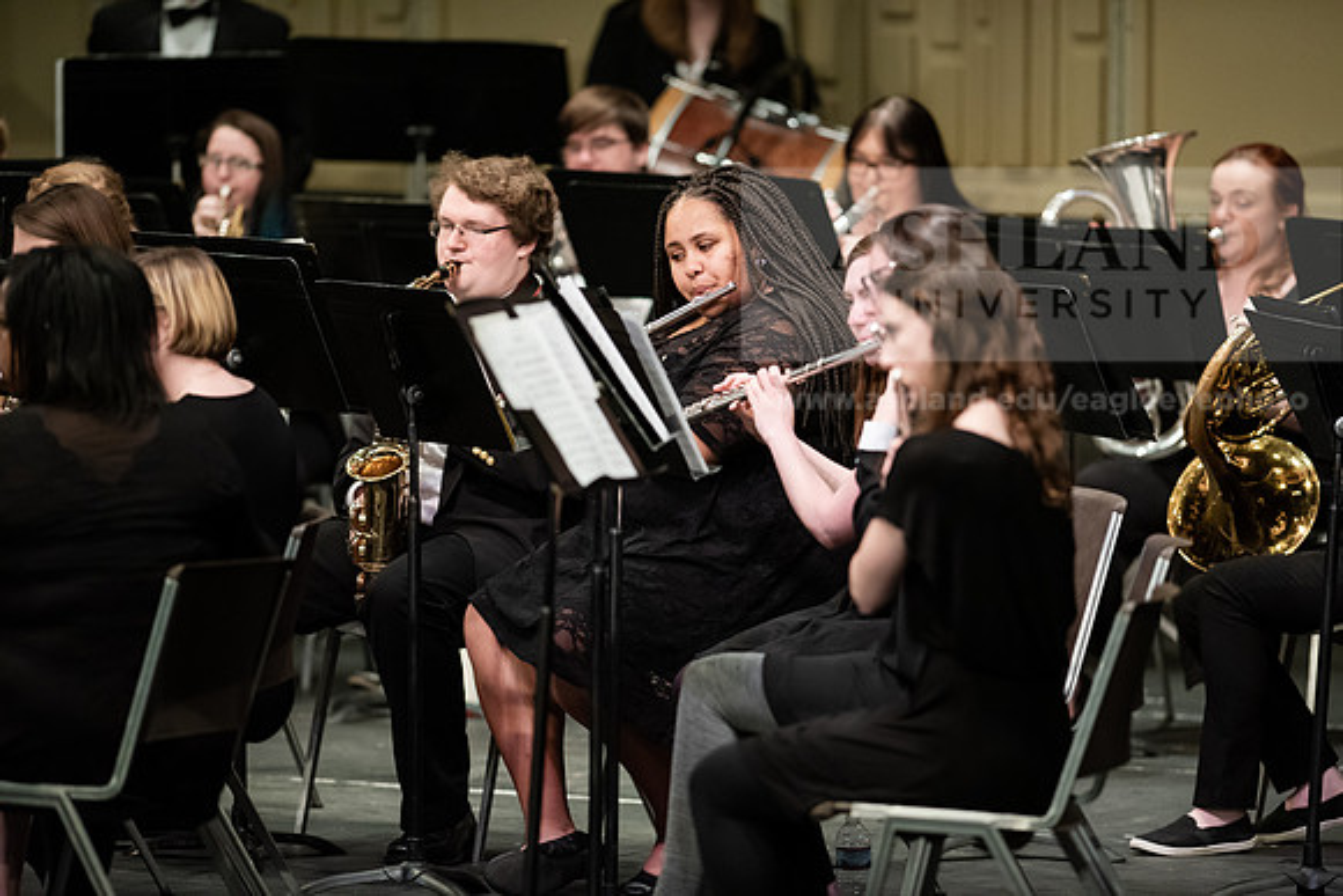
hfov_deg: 6.9
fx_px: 11194
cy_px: 448
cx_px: 672
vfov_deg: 4.6
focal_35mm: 300
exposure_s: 1/250
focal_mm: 300
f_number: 3.2
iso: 3200
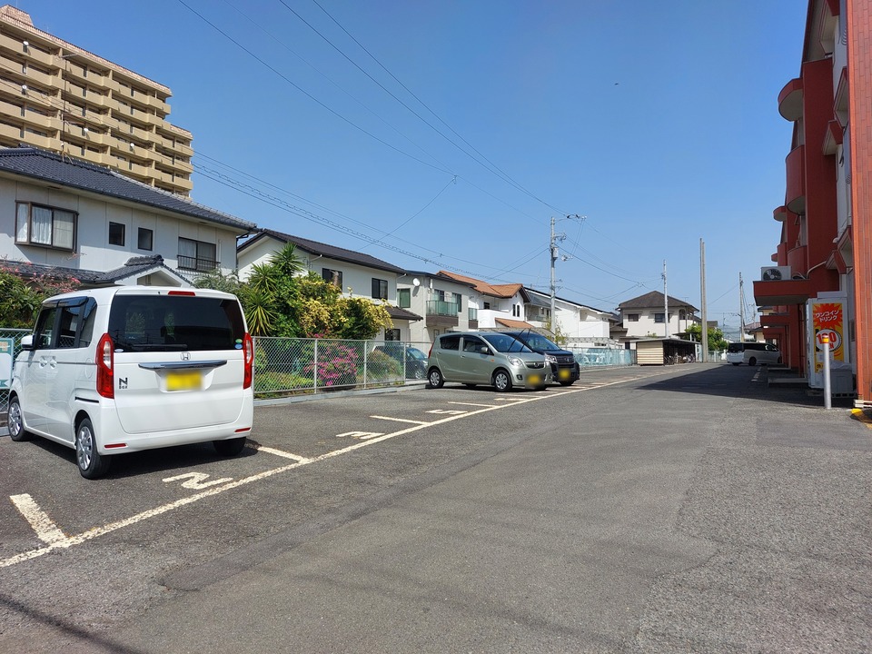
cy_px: 327
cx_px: 436
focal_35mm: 24
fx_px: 605
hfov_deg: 71.6
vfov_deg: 56.8
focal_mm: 5.23
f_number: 1.8
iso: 25
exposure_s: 1/1315
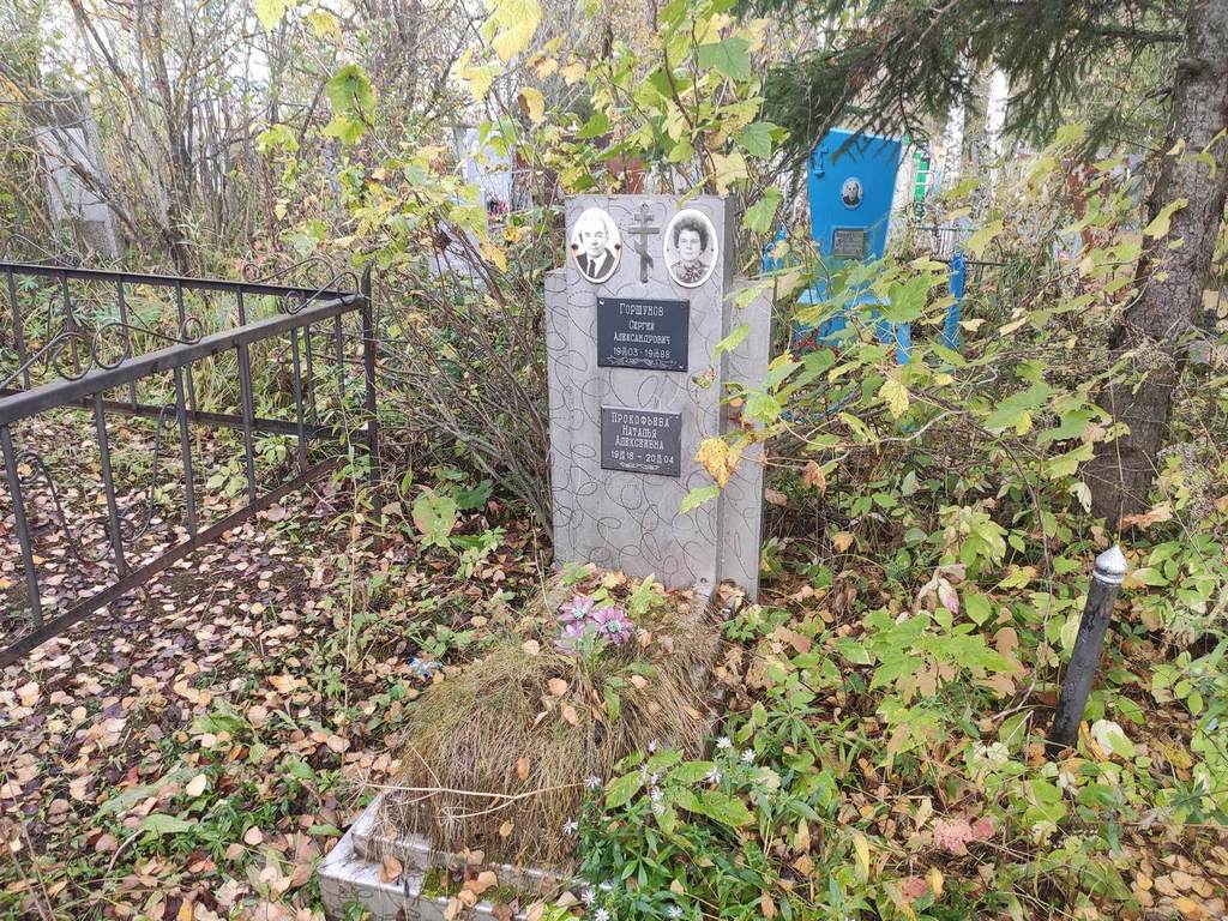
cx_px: 614
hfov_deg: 67.3
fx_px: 922
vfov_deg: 53.1
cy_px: 460
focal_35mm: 26
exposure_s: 1/120
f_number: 1.75
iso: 119
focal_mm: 4.77
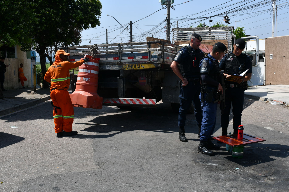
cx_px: 144
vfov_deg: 34.2
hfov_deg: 49.6
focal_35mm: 39
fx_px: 313
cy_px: 96
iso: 100
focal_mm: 26
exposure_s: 1/320
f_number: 9
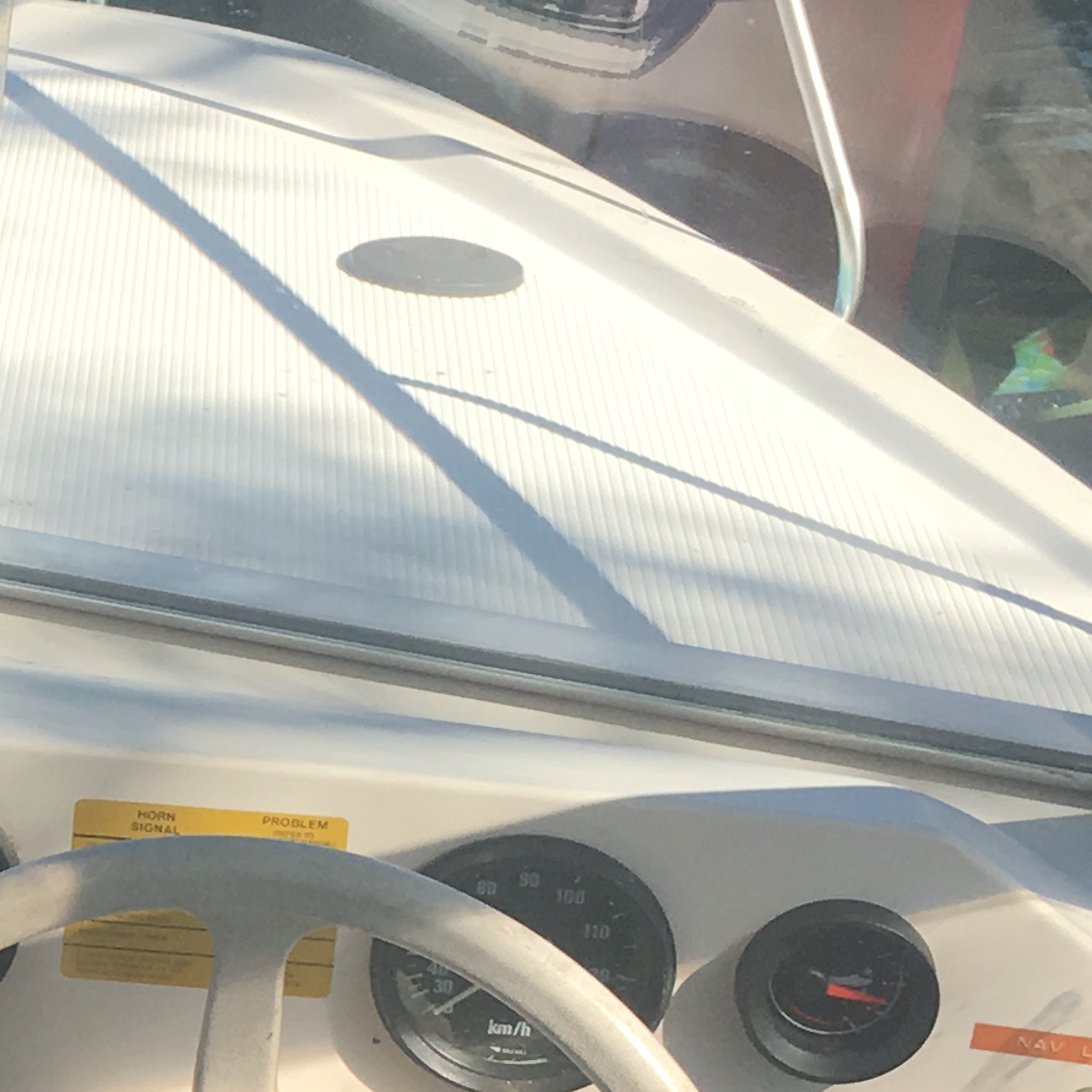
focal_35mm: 116
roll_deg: +0.8
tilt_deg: -25.7
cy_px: 963
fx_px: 4140
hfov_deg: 13.6
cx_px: -808
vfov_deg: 14.9
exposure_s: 1/938
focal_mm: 4.15
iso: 25
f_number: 2.2
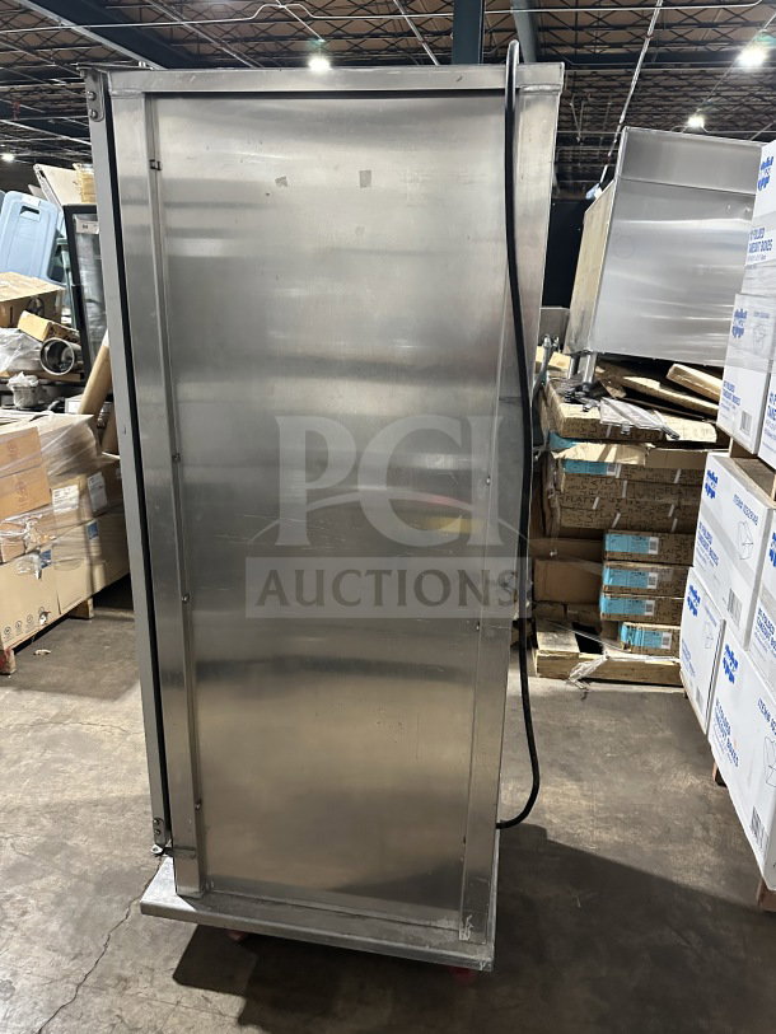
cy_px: 517
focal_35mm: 24
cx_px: 388
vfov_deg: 71.6
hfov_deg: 56.8
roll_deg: -3.0
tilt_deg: -17.2
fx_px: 717
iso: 800
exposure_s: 1/60
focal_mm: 6.86
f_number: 1.78
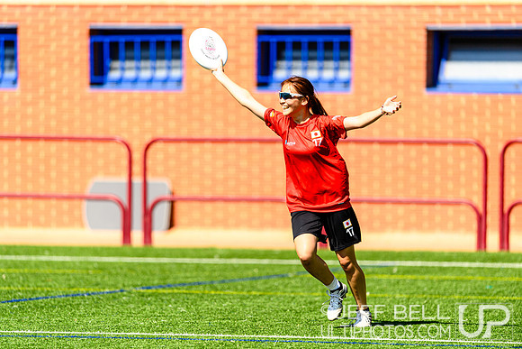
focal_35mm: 400
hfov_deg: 5.2
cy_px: 174
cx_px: 261
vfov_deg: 3.4
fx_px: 5801
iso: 100
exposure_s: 1/1600
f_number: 3.2
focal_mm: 400
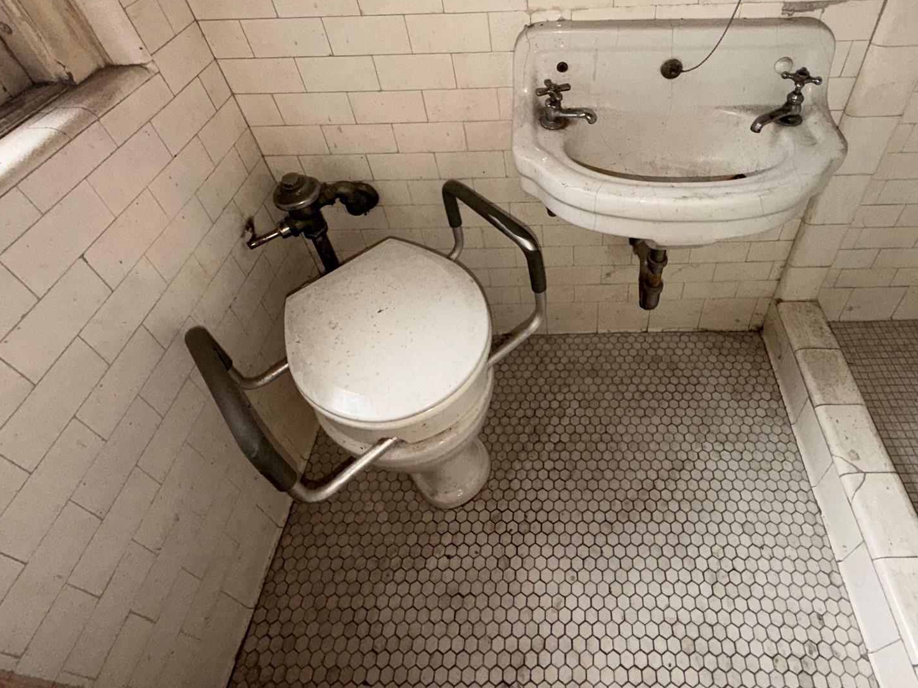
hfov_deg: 80.6
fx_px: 530
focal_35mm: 20
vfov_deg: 63.6
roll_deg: +2.7
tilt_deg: -41.7
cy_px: 207
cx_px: 560
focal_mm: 2.22
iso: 100
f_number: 2.2
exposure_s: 1/93
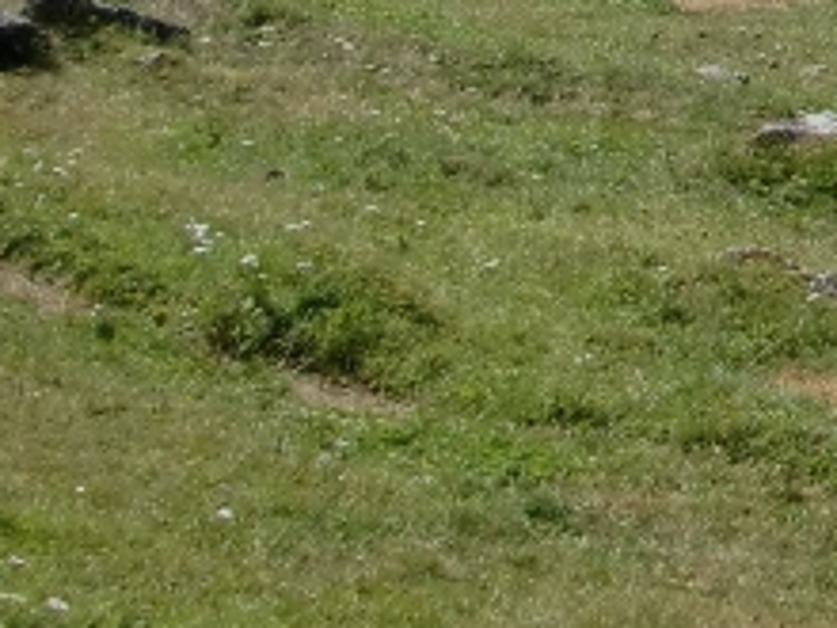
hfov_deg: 10.0
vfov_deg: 8.0
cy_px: -674
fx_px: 4280
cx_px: 1860
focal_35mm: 177
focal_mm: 6.66
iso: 64
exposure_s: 1/640
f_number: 3.9
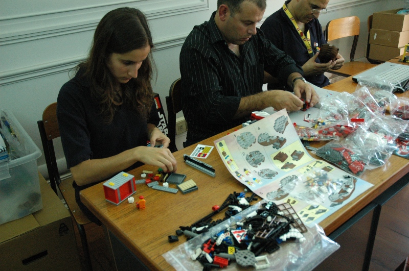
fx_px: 408
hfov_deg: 53.2
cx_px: 204
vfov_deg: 36.8
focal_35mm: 36
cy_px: 136
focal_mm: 24
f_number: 4
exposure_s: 1/60
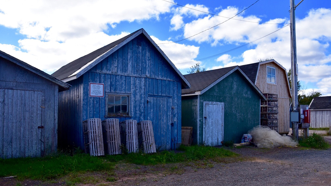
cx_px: 168
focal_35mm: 29
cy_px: 111
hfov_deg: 66.1
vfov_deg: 40.0
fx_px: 255
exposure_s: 1/100
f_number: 14
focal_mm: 18
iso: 125
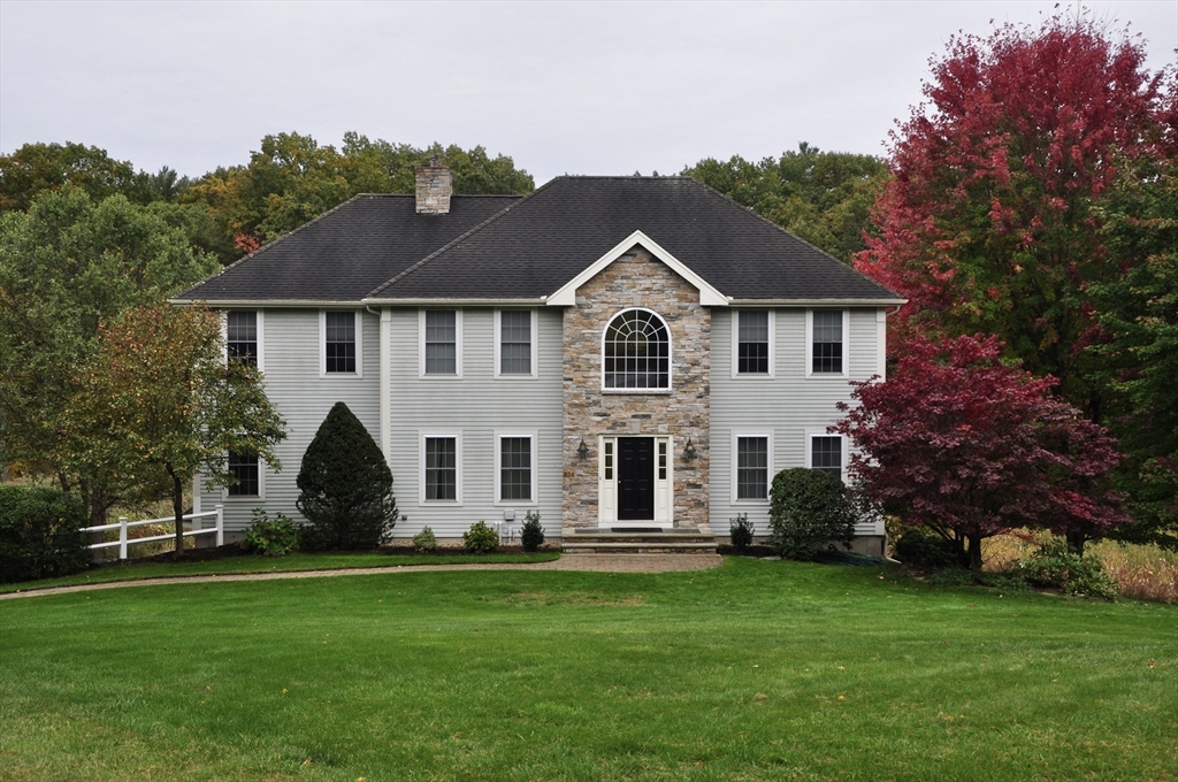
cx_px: 589
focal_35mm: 42
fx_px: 1373
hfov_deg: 46.5
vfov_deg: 31.8
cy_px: 391
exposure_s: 1/60
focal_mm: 28
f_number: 8
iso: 280
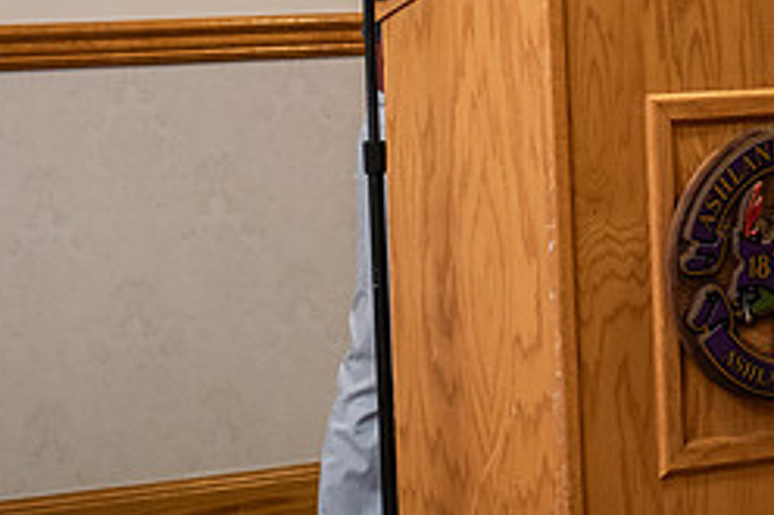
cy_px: -80
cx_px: 512
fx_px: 3524
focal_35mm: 164
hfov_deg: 12.5
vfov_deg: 8.3
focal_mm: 70
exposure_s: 1/200
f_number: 3.2
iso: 2000
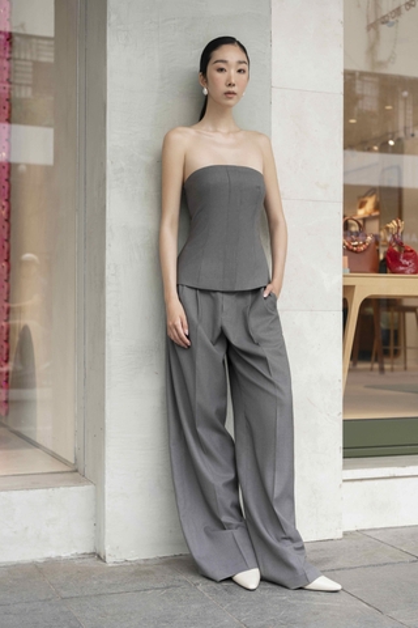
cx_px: 209
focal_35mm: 55
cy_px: 314
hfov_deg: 24.6
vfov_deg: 36.2
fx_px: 958
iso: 250
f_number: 4
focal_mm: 55
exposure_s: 1/320
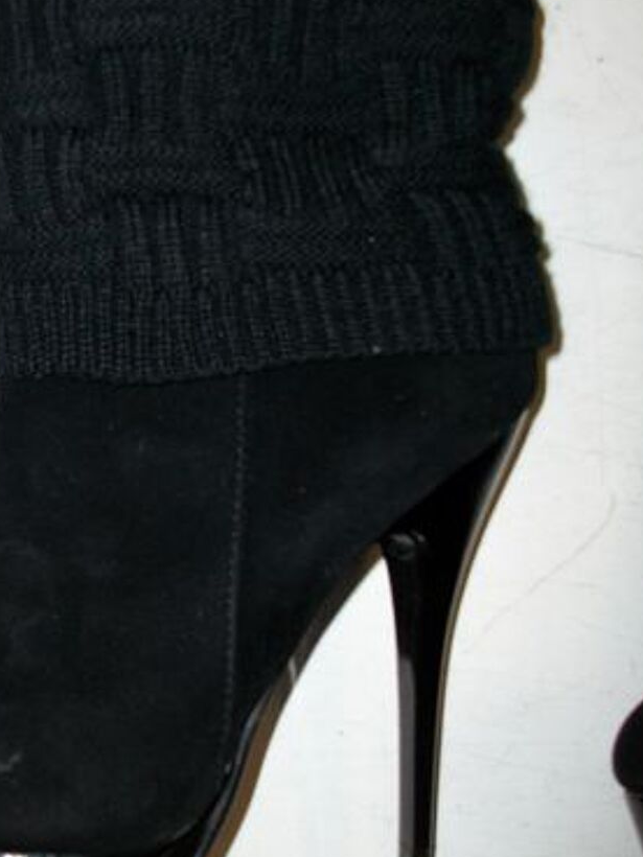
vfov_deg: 36.7
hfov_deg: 27.6
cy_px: 346
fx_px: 1288
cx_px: 160
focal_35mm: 52
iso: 125
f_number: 2.9
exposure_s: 1/40
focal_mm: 5.7
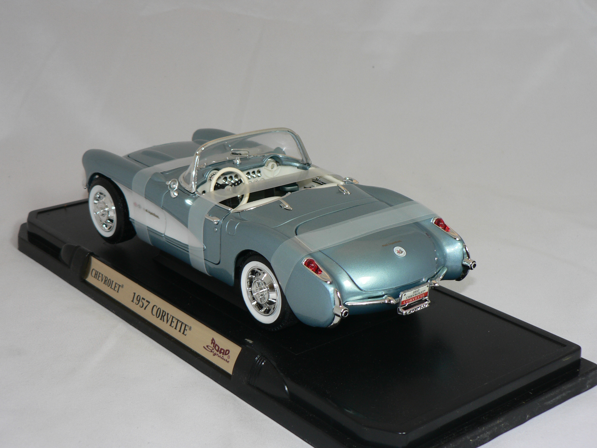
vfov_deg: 25.2
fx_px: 1000
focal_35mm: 58
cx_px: 298
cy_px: 224
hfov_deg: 33.2
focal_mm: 9.6
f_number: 3.2
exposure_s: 1/60
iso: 80
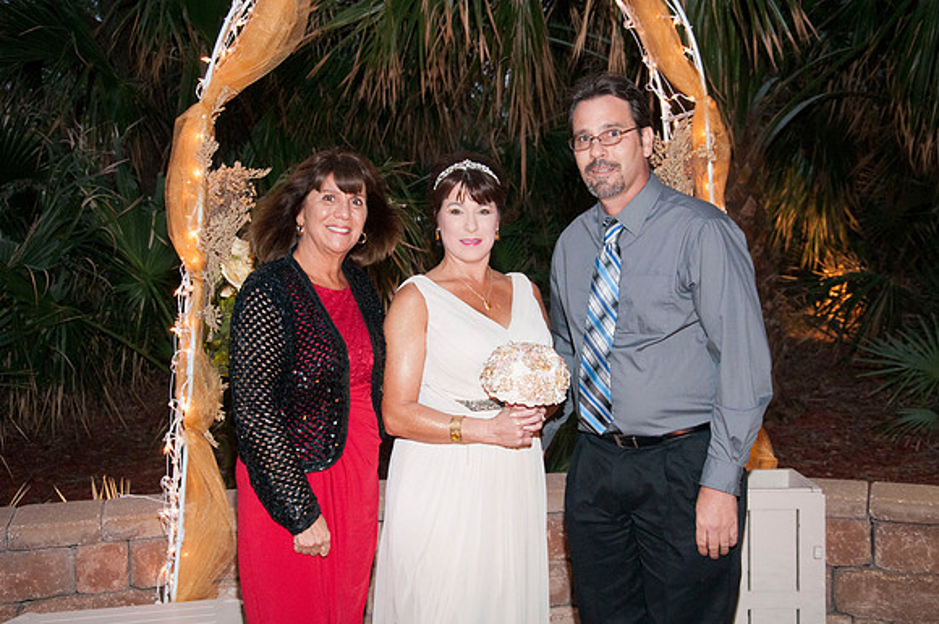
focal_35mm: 48
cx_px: 470
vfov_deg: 28.0
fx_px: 1250
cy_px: 312
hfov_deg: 41.2
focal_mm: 32
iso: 400
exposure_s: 1/30
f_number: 5.6
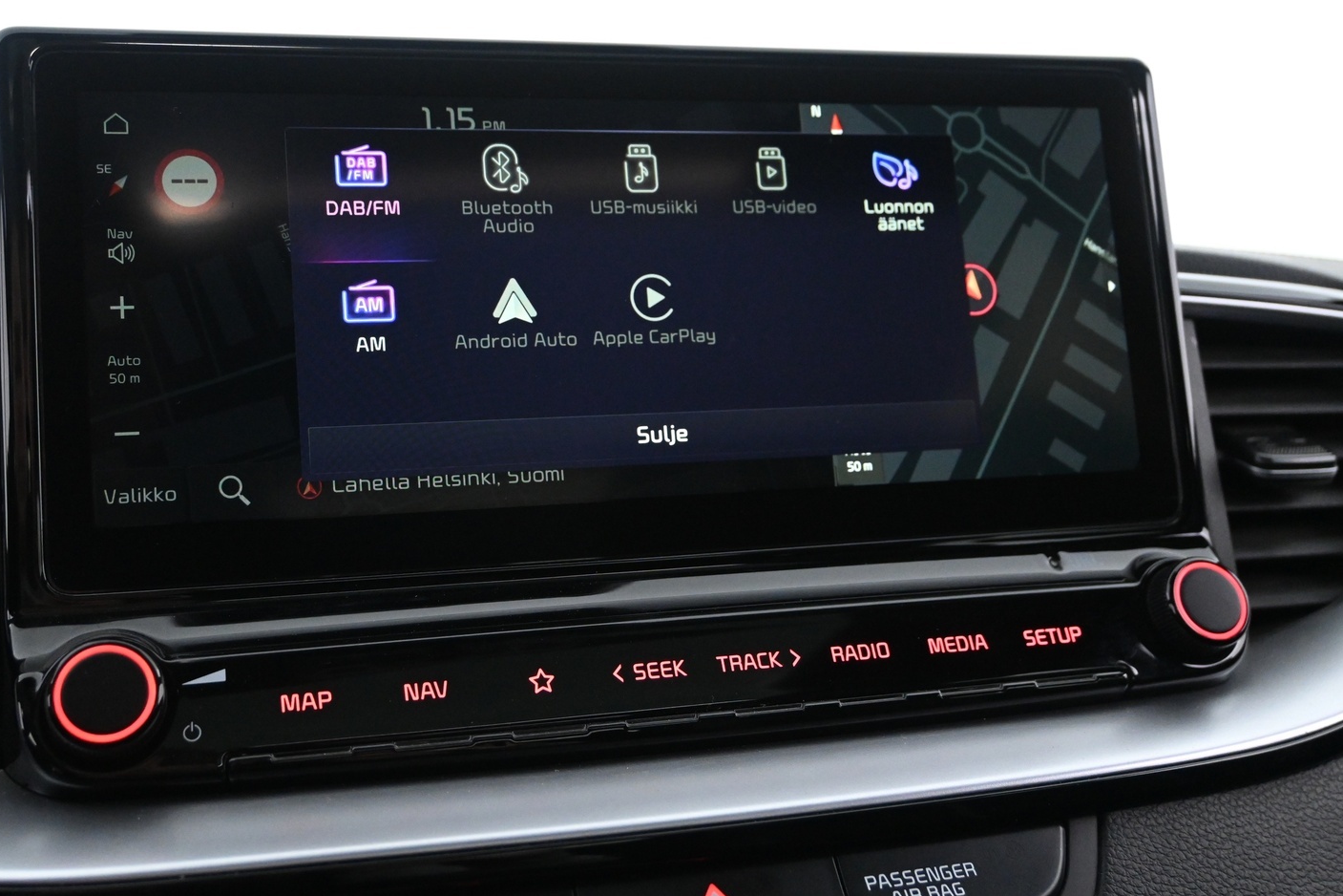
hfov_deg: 49.6
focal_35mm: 39
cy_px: 405
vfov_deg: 34.3
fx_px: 1450
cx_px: 583
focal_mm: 22.5
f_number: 4
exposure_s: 1/30
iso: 3200
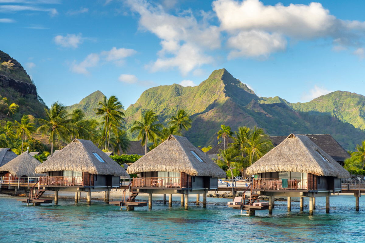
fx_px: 710
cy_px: 122
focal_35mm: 70
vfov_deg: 19.5
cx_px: 182
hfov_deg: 28.8
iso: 800
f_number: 20
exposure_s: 1/30
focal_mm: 70
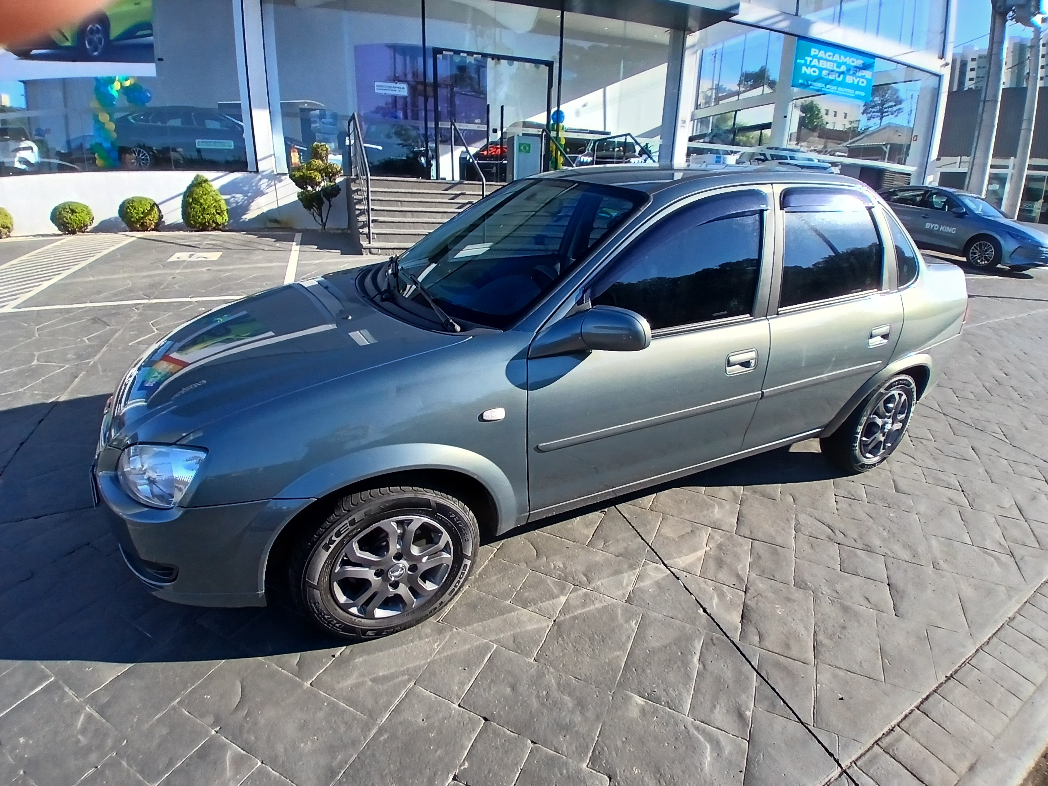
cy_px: 393
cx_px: 524
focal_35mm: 17
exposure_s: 1/545
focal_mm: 1.4
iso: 50
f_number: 2.2
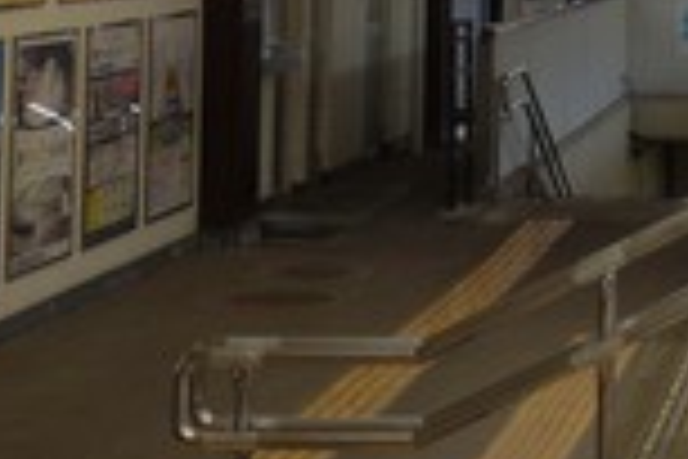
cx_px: 805
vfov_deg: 11.1
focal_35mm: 117
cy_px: -313
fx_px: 2236
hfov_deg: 16.8
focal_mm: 10.4
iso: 125
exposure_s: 1/100
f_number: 5.6
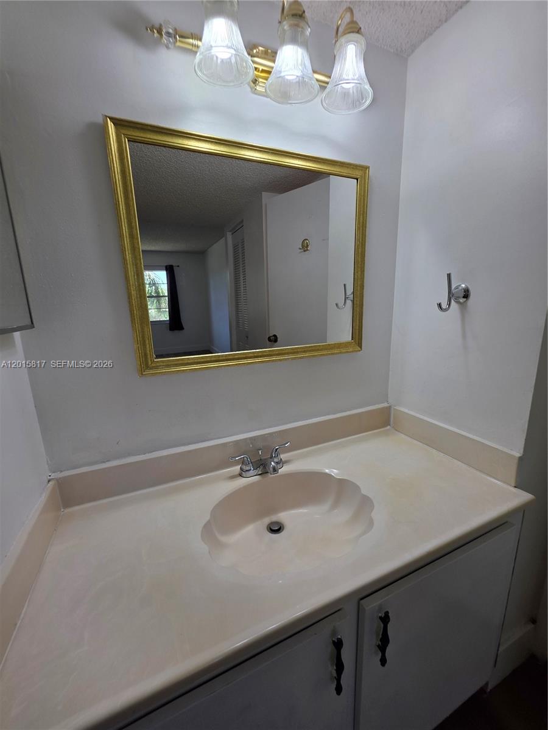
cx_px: 274
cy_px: 365
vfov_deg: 106.2
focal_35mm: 13
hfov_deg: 89.9
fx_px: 274
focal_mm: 2.2
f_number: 1.9
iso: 25
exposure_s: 1/120
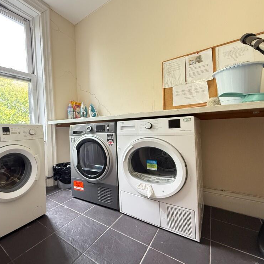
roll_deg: +0.8
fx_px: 147
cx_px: 91
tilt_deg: -0.4
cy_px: 129
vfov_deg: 84.0
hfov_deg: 81.6
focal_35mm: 17
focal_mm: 2.22
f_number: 2.2
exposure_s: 1/87
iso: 320
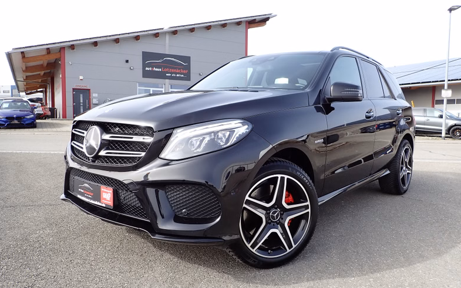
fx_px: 339
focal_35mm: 27
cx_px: 231
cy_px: 144
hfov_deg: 68.4
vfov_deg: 46.0
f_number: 2.8
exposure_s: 1/400
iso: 100
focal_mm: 4.5
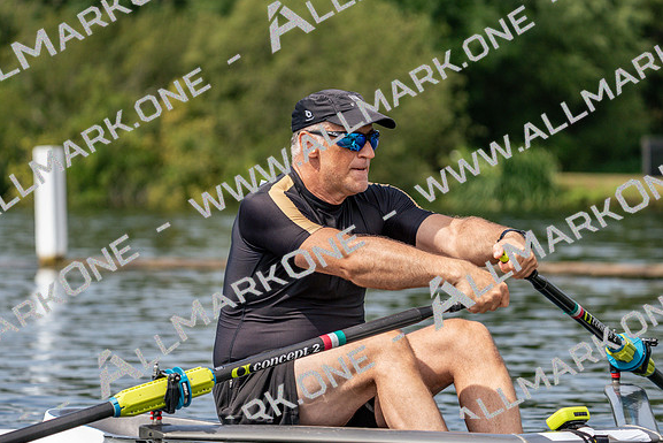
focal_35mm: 201
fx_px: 3702
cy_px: 222
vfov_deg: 6.8
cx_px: 331
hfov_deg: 10.2
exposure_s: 1/1600
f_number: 5.6
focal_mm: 200
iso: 320
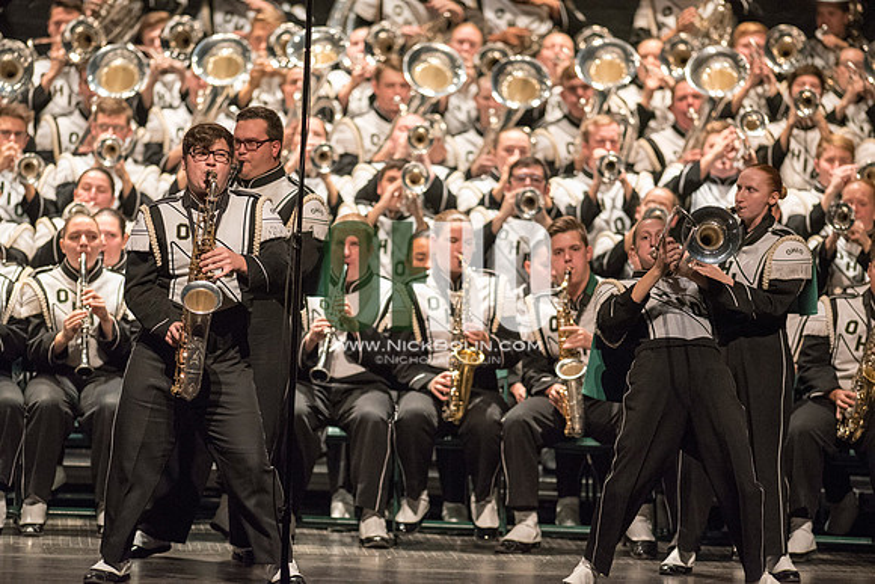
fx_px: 7293
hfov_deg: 6.9
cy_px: 292
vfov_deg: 4.6
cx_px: 438
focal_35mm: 300
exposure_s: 1/500
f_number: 2.8
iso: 4000
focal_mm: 300
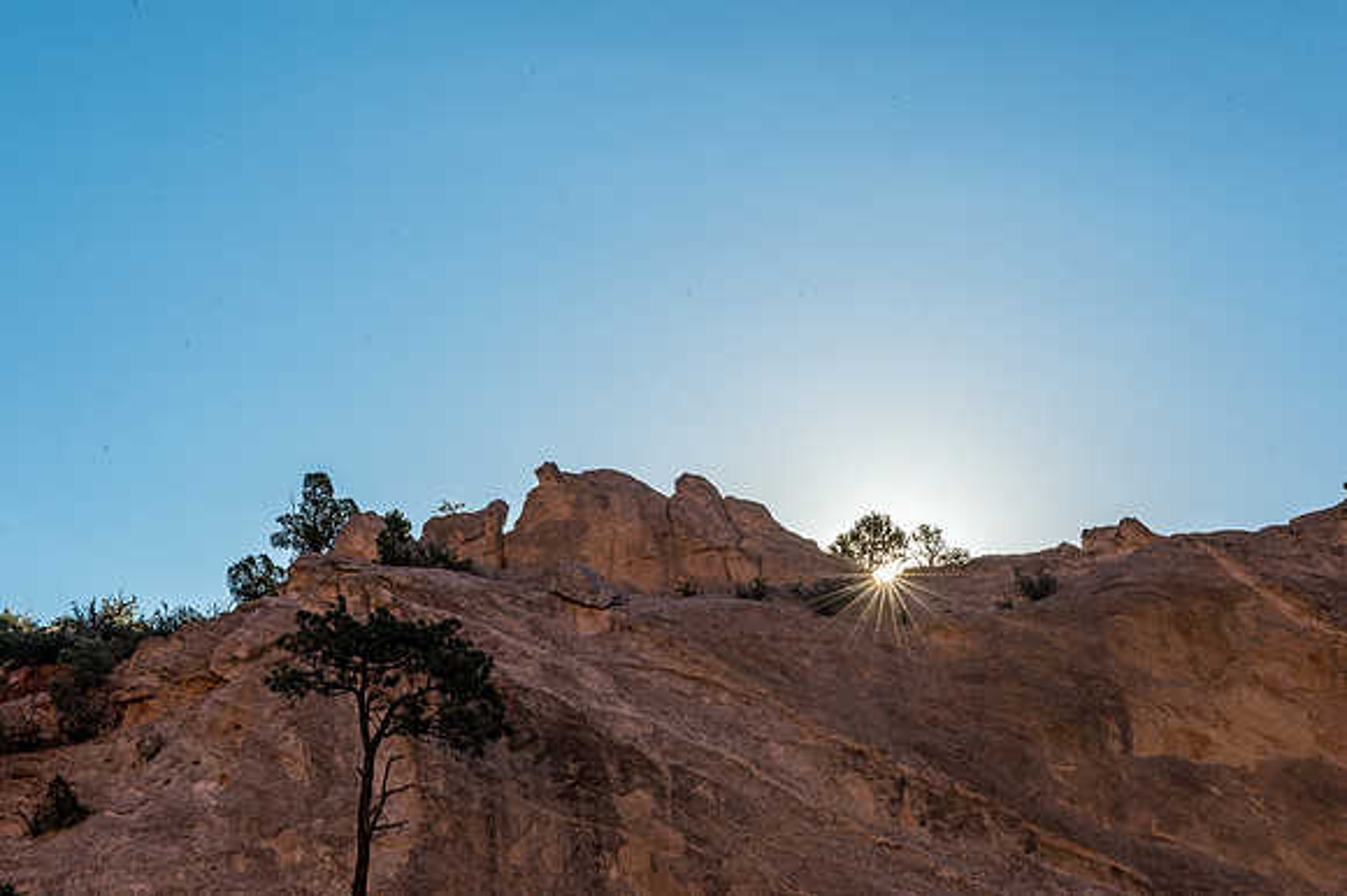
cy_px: 448
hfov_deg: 28.9
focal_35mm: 70
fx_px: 2618
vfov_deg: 19.4
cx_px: 674
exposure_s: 1/160
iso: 160
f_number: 22
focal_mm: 70
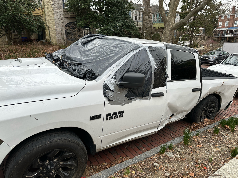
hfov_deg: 71.6
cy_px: 89
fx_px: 165
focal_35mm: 24
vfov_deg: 56.8
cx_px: 119
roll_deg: +0.3
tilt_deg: -16.0
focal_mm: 6.86
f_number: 1.78
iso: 80
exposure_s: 1/829
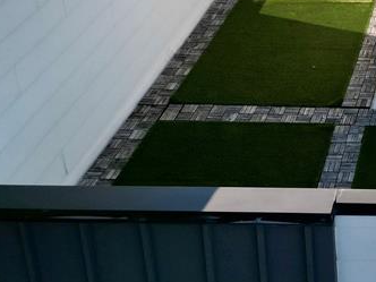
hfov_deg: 24.1
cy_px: -109
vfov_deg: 18.2
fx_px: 804
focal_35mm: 74
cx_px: 442
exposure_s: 1/5000
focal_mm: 6.72
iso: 200
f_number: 1.7
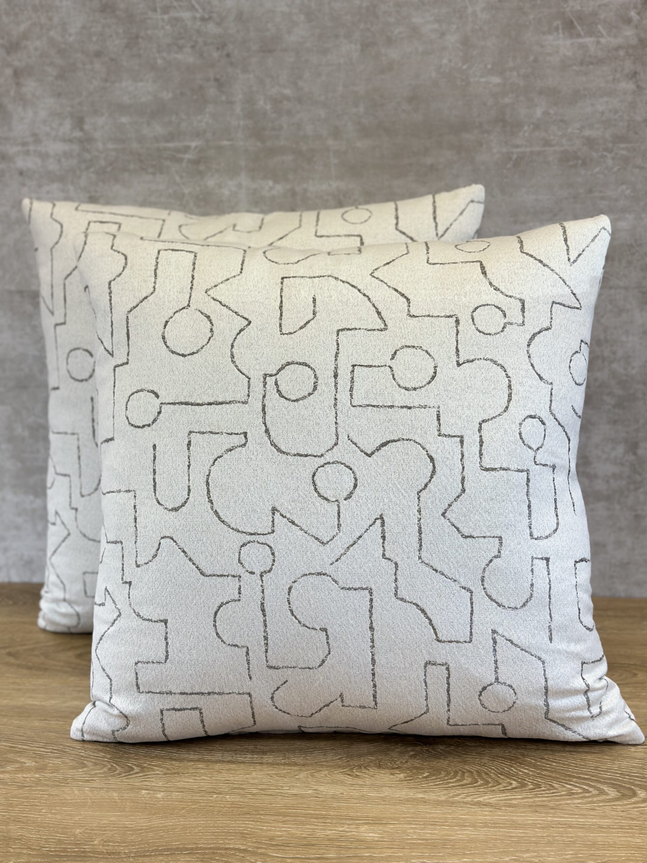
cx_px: 324
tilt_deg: -12.8
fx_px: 1196
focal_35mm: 48
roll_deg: +1.3
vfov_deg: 39.7
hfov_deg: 30.3
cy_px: 432
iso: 80
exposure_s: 1/277
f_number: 1.78
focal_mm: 6.86
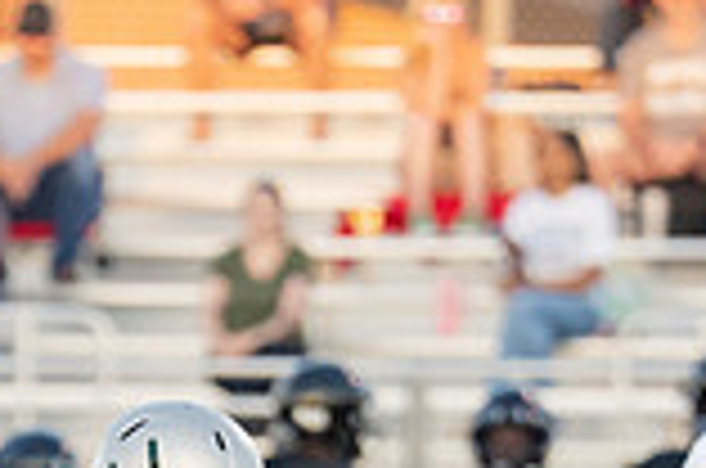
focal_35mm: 1031
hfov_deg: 2.0
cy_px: 852
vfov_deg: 1.3
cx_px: 109
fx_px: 20178
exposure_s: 1/3200
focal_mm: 200
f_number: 2.8
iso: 1600
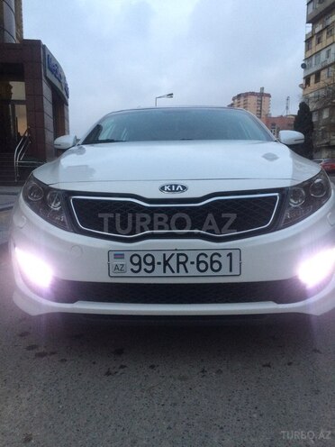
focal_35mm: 29
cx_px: 168
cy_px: 224
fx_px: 374
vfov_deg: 61.7
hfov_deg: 48.2
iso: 200
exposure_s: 1/33
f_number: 2.2
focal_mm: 4.15
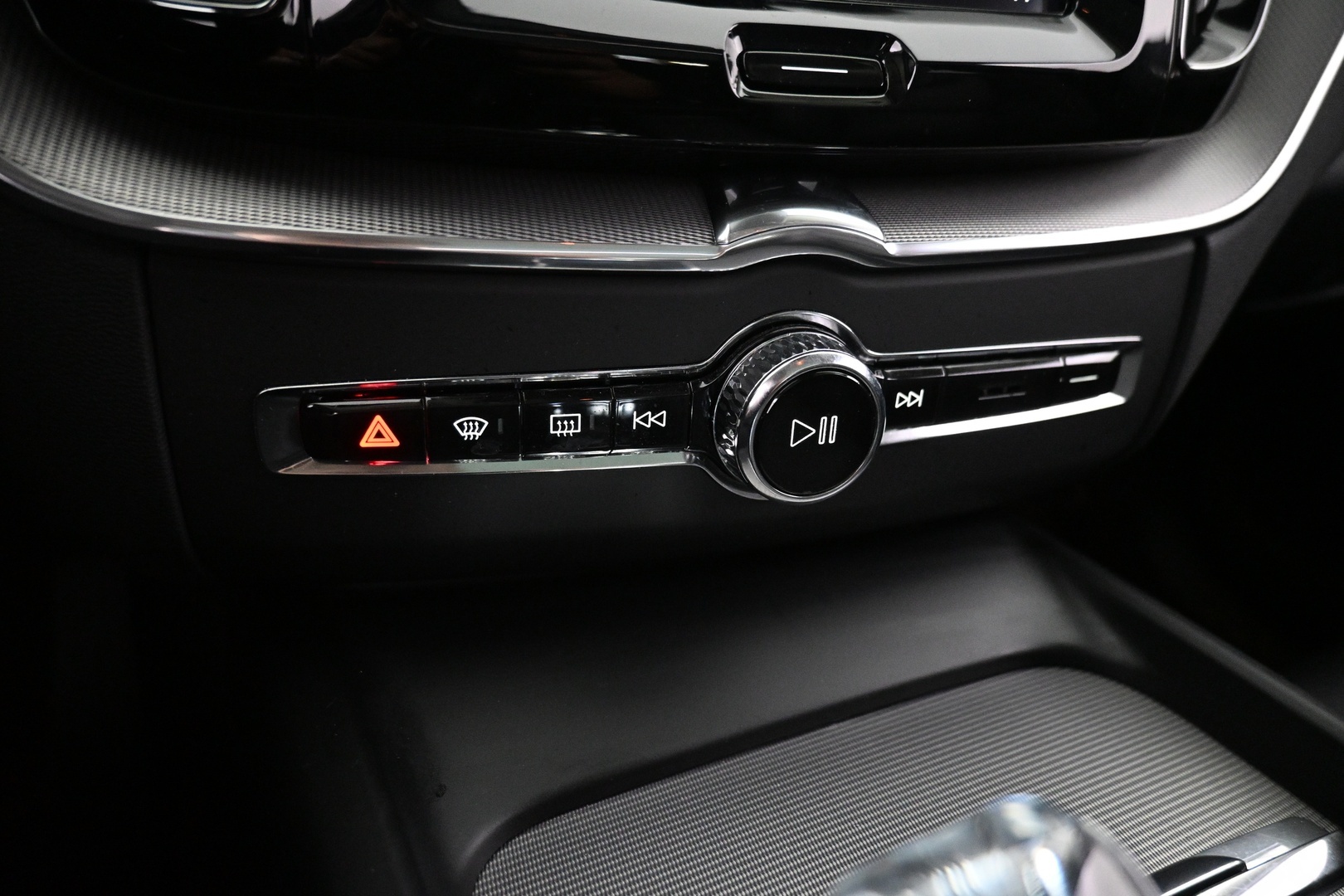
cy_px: 448
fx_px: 896
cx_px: 672
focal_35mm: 24
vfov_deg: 53.1
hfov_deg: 73.7
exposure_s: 1/40
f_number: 3.5
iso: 4000
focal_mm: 16
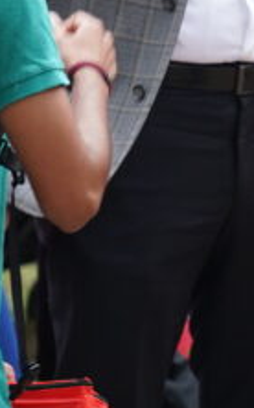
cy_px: -34
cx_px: 409
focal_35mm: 302
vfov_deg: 6.9
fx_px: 3347
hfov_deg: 4.3
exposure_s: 1/160
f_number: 4
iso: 500
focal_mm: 64
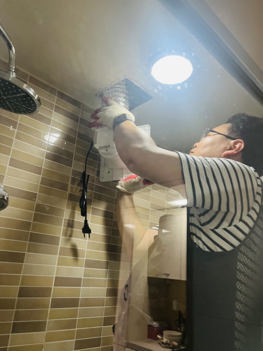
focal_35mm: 26
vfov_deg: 67.3
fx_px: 263
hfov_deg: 53.1
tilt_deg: +20.3
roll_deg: -6.2
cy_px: 176
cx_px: 132
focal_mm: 5.1
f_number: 1.6
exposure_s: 1/60
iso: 200
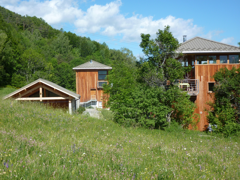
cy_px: 90
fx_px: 409
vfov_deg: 24.8
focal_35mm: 59
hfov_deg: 32.7
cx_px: 120
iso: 80
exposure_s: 1/500
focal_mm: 9.7
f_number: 4.5
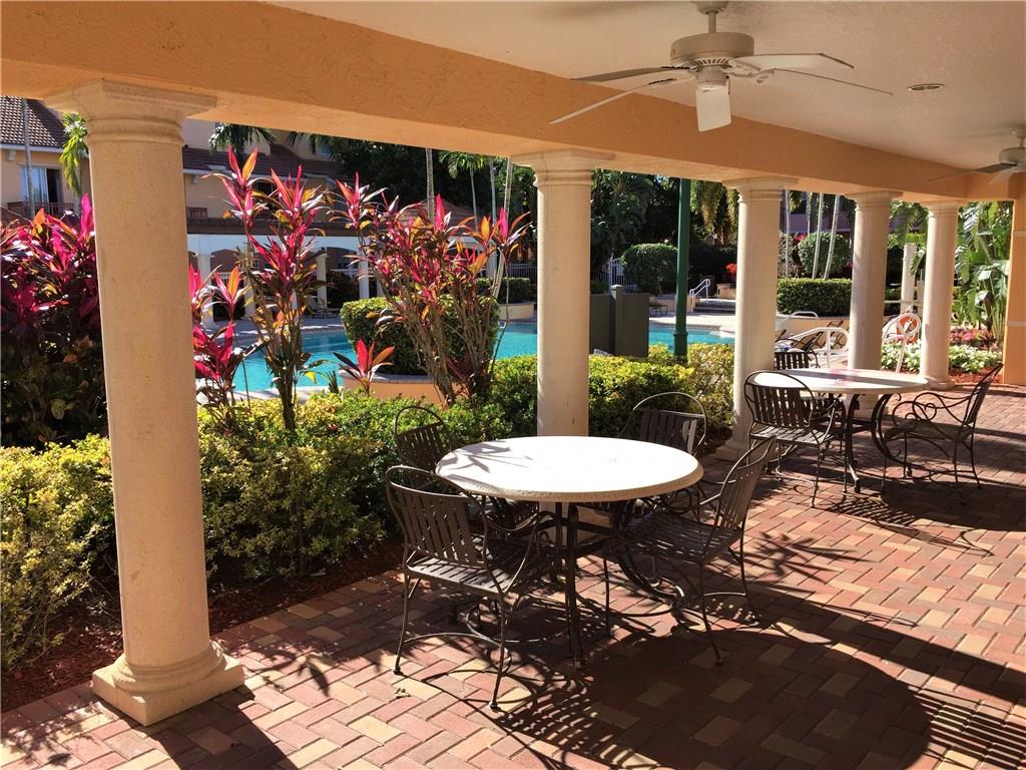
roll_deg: +0.4
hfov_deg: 61.7
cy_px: 385
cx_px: 513
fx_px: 860
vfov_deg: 48.2
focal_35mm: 29
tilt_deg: -8.2
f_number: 2.2
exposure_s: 1/842
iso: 32
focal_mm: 4.15
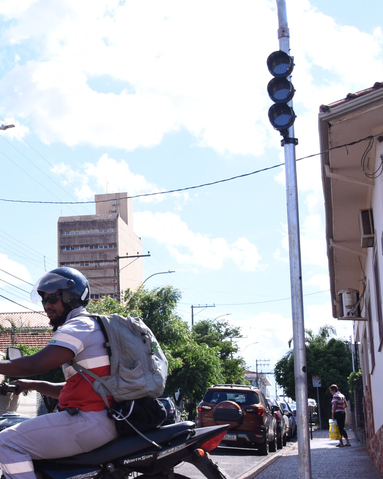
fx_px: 1049
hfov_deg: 19.9
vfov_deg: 25.7
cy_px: 218
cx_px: -26
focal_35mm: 74
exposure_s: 1/1250
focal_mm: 26
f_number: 6.3
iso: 500
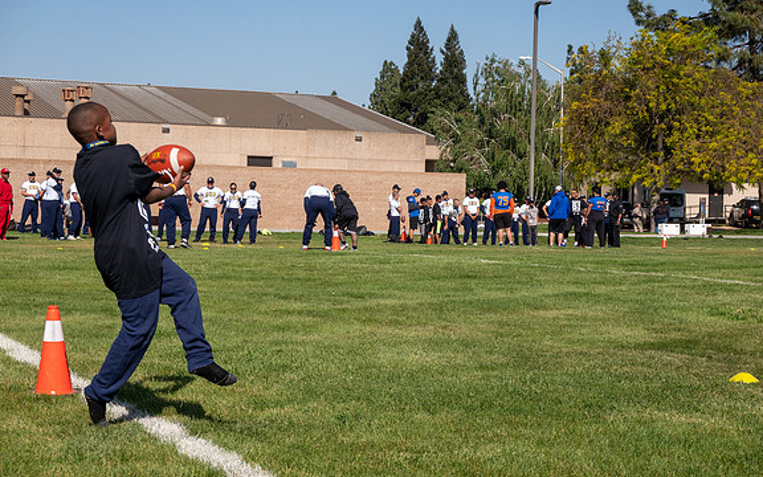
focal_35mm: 77
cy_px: 222
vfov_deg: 16.9
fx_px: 1601
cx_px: 383
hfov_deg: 26.8
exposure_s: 1/1600
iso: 200
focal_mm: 27.44
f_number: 4
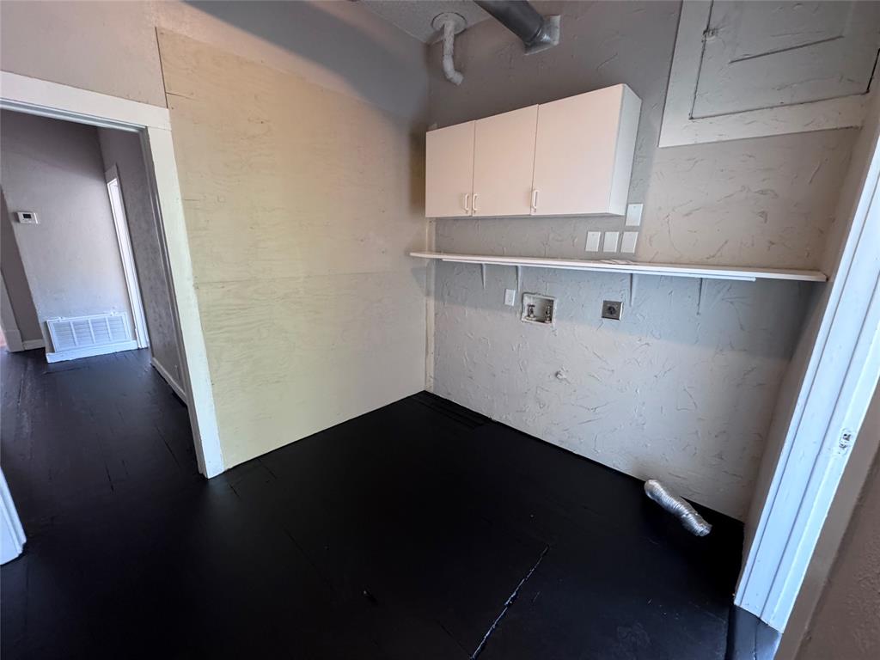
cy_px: 330
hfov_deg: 102.1
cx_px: 440
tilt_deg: -15.2
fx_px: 356
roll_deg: -2.6
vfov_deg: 85.7
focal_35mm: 14
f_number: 2.2
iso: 320
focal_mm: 2.22
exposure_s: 1/60
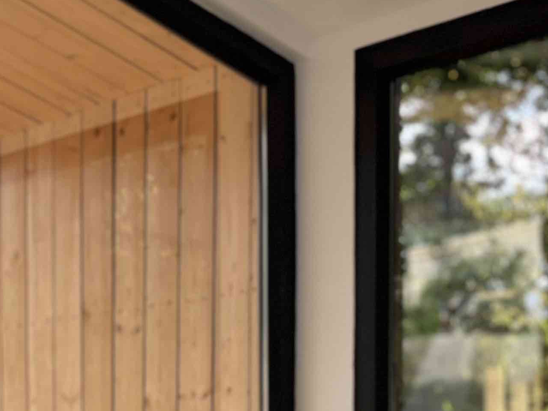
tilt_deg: -2.6
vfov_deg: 17.1
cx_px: 120
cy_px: 508
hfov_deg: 23.5
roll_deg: +1.7
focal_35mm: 82
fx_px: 1298
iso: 40
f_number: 1.6
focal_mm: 5.1
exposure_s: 1/253
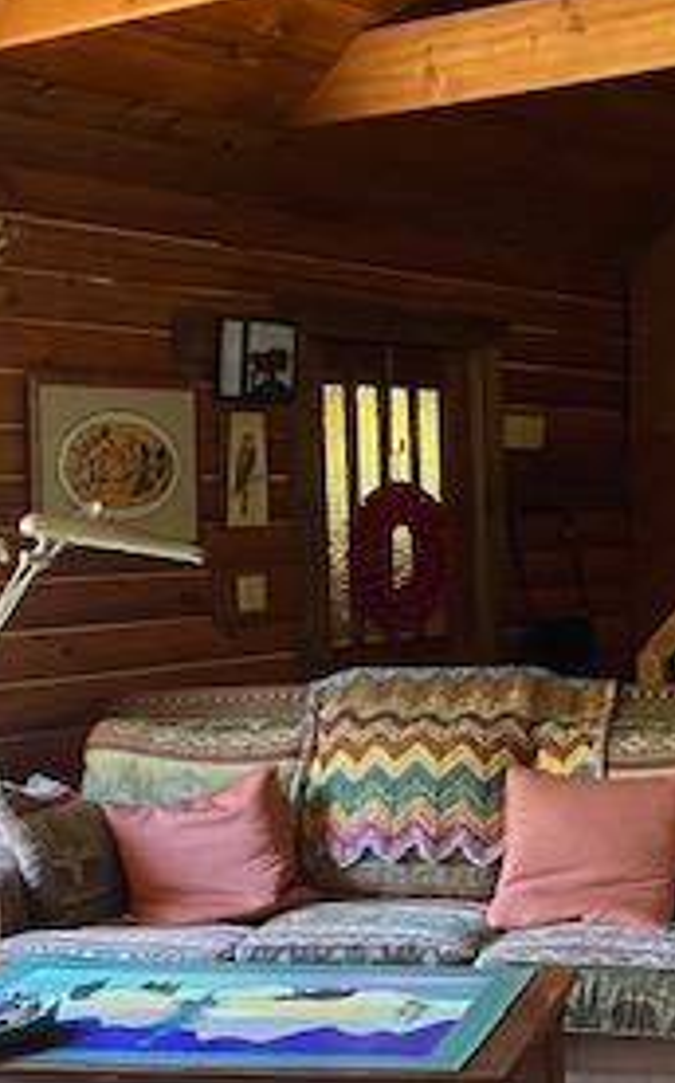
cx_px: 526
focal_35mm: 64
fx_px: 1888
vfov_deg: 31.8
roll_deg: +1.6
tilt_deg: -6.0
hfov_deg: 20.1
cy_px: 695
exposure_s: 1/40
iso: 500
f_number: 1.8
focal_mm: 4.25
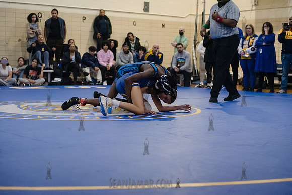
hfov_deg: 28.8
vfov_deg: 19.5
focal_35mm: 70
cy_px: 98
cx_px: 146
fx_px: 568
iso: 8000
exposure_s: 1/400
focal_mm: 70
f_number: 3.2
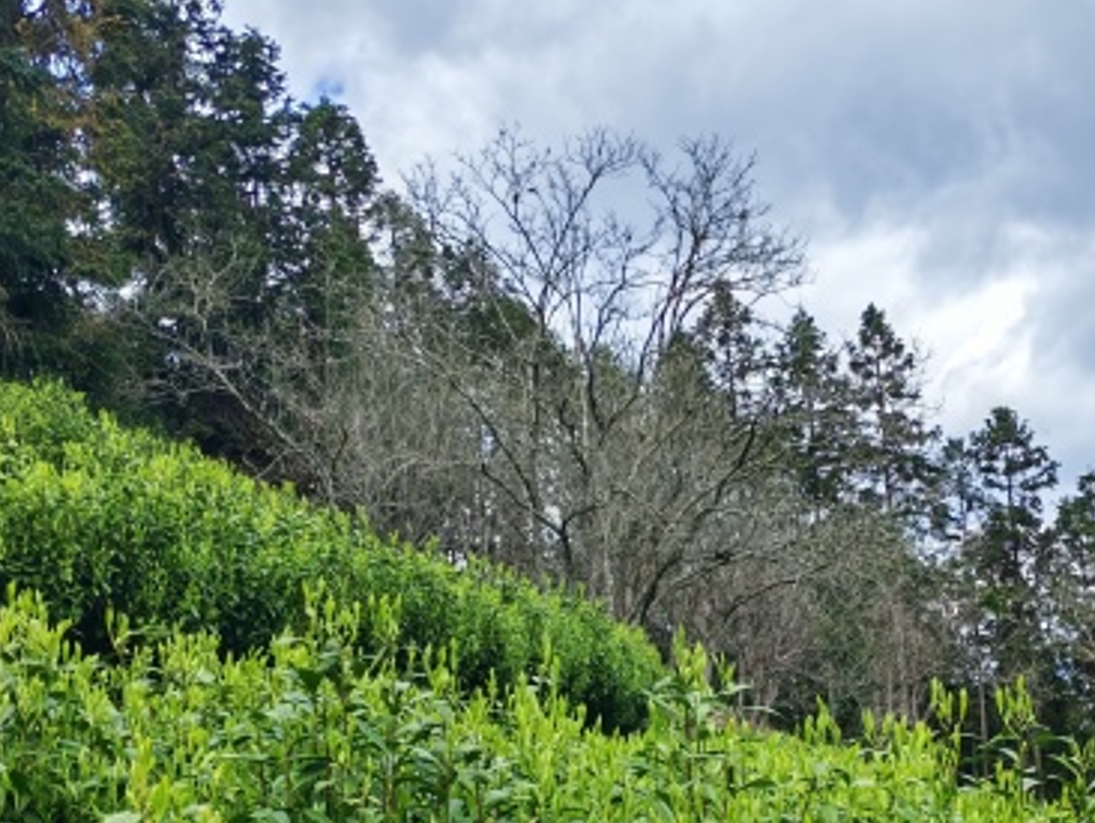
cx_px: 643
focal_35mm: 59
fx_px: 1868
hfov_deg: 32.6
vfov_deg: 24.3
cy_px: 691
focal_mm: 5.52
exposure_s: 1/1600
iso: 50
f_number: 1.95
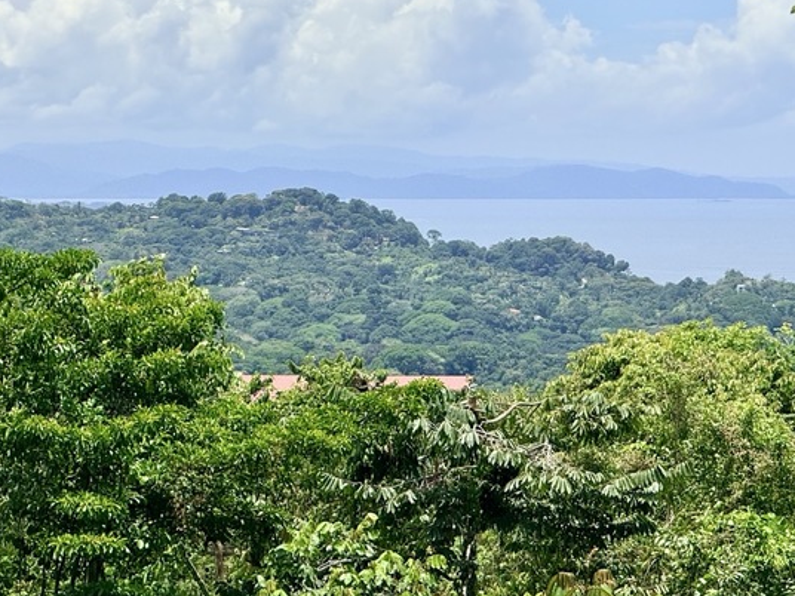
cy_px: 261
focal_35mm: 179
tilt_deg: -1.0
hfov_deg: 11.0
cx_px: 489
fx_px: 4111
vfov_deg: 8.3
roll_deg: -0.1
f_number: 2.8
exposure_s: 1/2933
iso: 50
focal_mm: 15.66
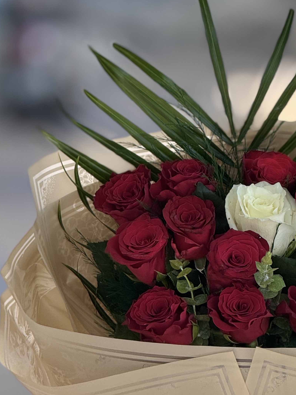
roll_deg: -1.0
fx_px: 2668
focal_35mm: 234
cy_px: 346
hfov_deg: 6.3
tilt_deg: -11.1
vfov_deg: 8.4
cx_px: 268
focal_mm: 15.66
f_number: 2.8
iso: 64
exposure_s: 1/428
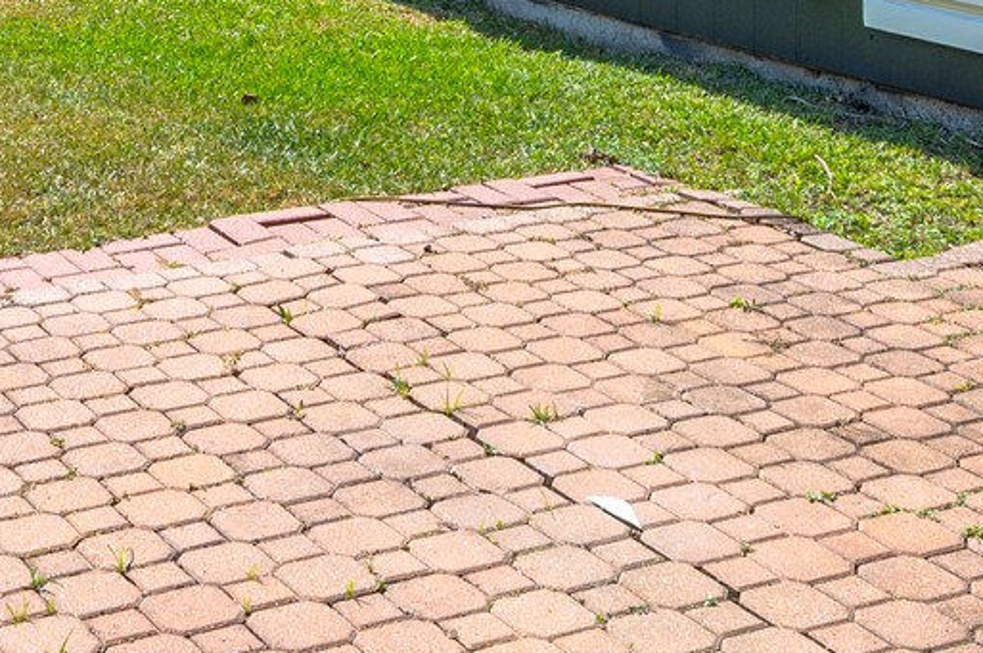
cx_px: 146
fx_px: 1964
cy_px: -303
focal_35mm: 72
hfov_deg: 27.3
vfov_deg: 17.2
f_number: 14
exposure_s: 1/100
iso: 125
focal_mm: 17
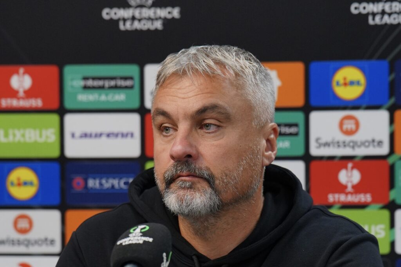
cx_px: 200
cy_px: 134
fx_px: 1503
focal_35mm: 135
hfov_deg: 15.2
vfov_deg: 10.2
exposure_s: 1/200
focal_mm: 135
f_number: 4
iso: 1250
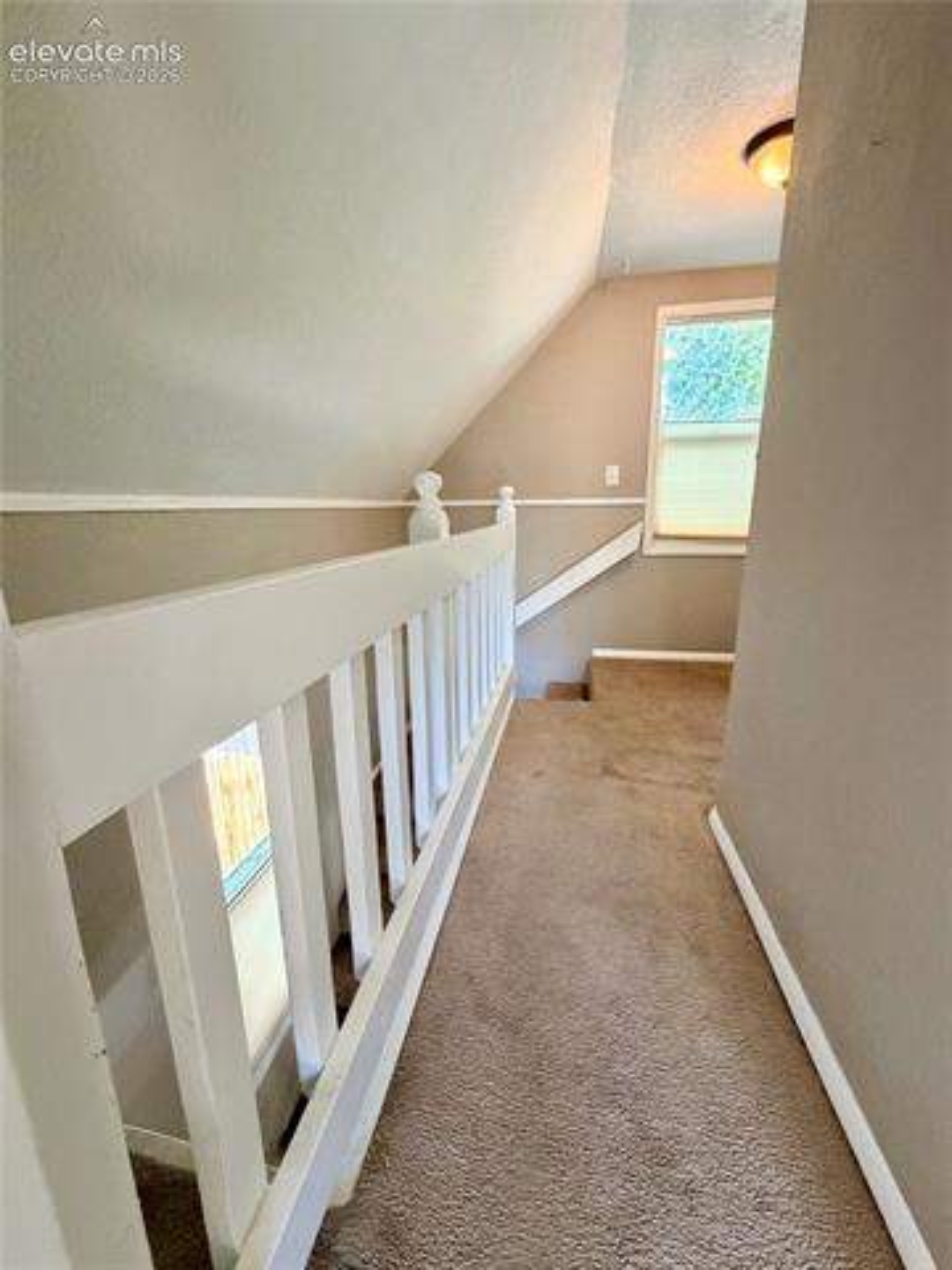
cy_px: 635
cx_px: 476
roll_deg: -1.7
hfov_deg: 85.7
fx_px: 513
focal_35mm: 14
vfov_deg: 102.1
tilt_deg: -13.2
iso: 320
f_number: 2.2
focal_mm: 2.22
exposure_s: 1/64
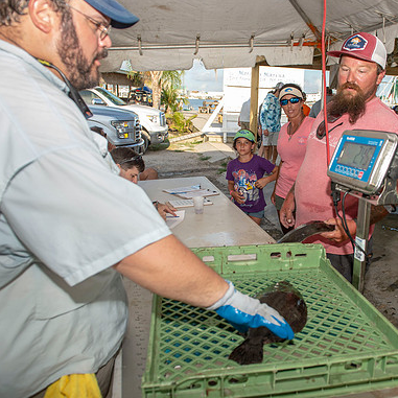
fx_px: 403
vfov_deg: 52.5
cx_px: 260
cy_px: 198
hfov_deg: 51.7
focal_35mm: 31
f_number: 5
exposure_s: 1/250
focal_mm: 24
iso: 50
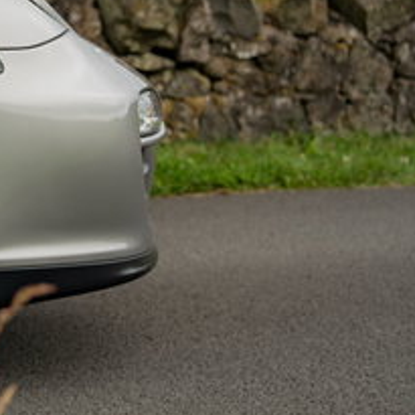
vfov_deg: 11.0
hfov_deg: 10.3
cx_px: -345
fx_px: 2157
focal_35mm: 159
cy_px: 89
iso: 100
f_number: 2.8
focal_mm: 50
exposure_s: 1/250
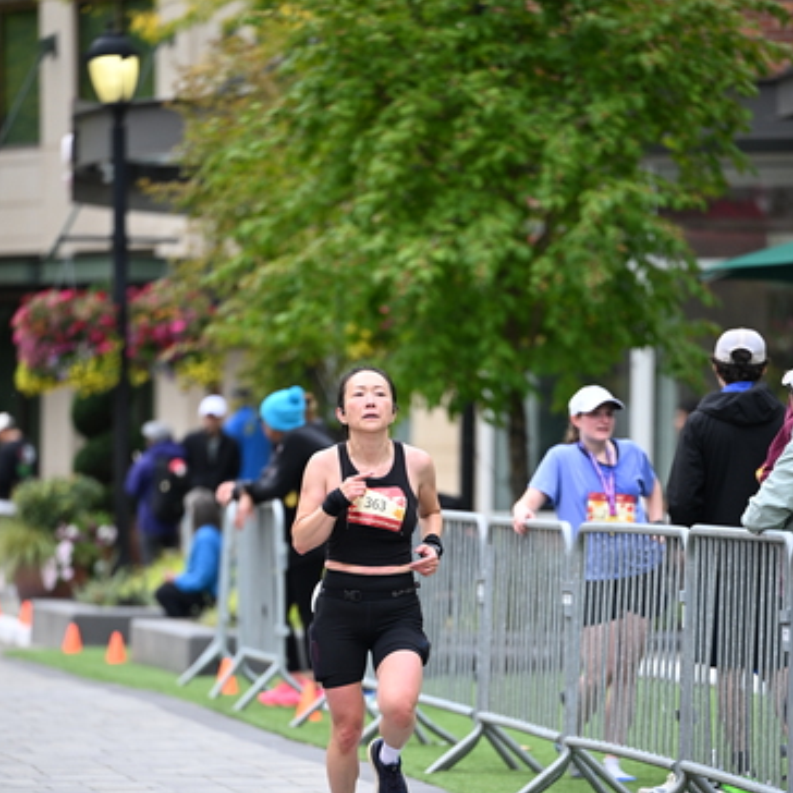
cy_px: 545
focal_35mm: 257
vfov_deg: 6.8
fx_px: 6661
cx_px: 395
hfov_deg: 6.8
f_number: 2.8
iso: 640
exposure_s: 1/2000
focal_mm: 200
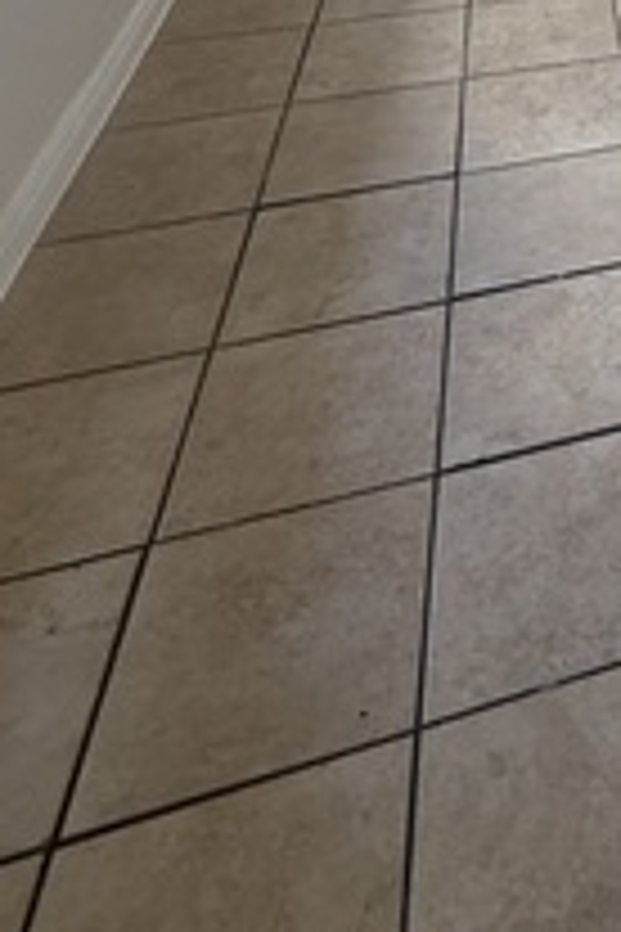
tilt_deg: -15.0
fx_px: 1164
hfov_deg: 23.2
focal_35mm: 45
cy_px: -297
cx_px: 963
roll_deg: -3.1
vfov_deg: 32.2
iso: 125
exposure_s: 1/120
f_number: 2.2
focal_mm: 2.22
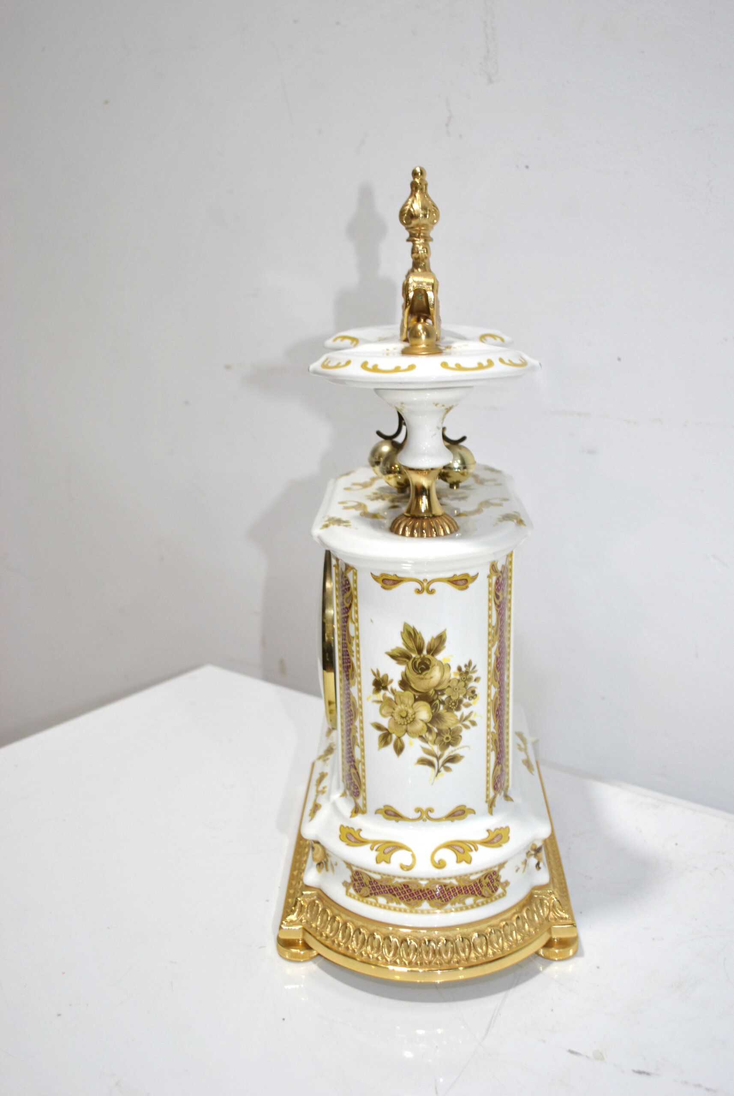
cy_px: 548
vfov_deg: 53.1
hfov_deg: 37.0
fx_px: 1098
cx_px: 367
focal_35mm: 36
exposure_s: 1/13
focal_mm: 24
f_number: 4
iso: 200
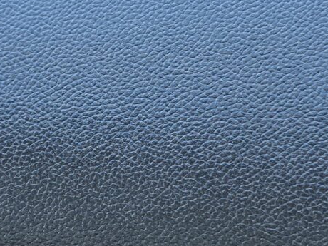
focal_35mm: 128
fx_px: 1213
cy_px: 143
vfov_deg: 11.6
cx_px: 141
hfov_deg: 15.4
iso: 100
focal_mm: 5.4
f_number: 1.8
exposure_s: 1/180
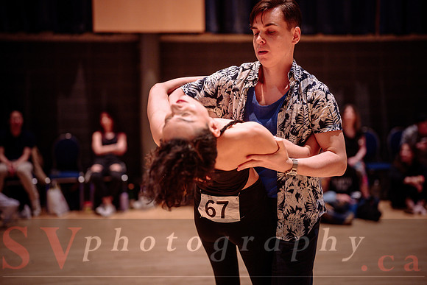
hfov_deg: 39.6
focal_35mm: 50
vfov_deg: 27.0
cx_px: 214
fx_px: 593
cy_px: 142
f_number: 1.4
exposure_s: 1/200
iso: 1600
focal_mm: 50
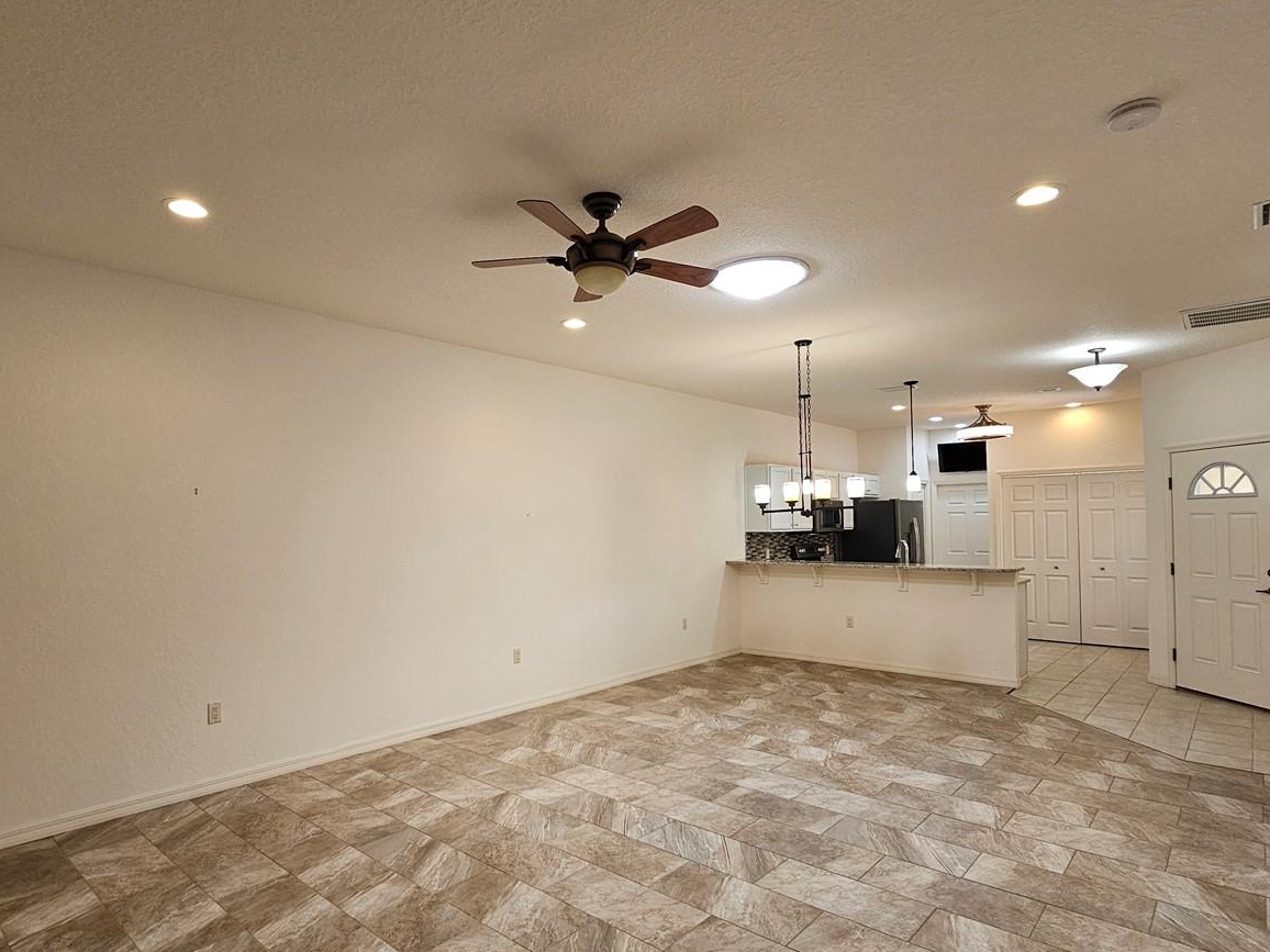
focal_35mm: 18
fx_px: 660
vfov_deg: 71.4
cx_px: 567
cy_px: 524
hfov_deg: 87.4
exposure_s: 1/60
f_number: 2.2
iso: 80
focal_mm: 2.2
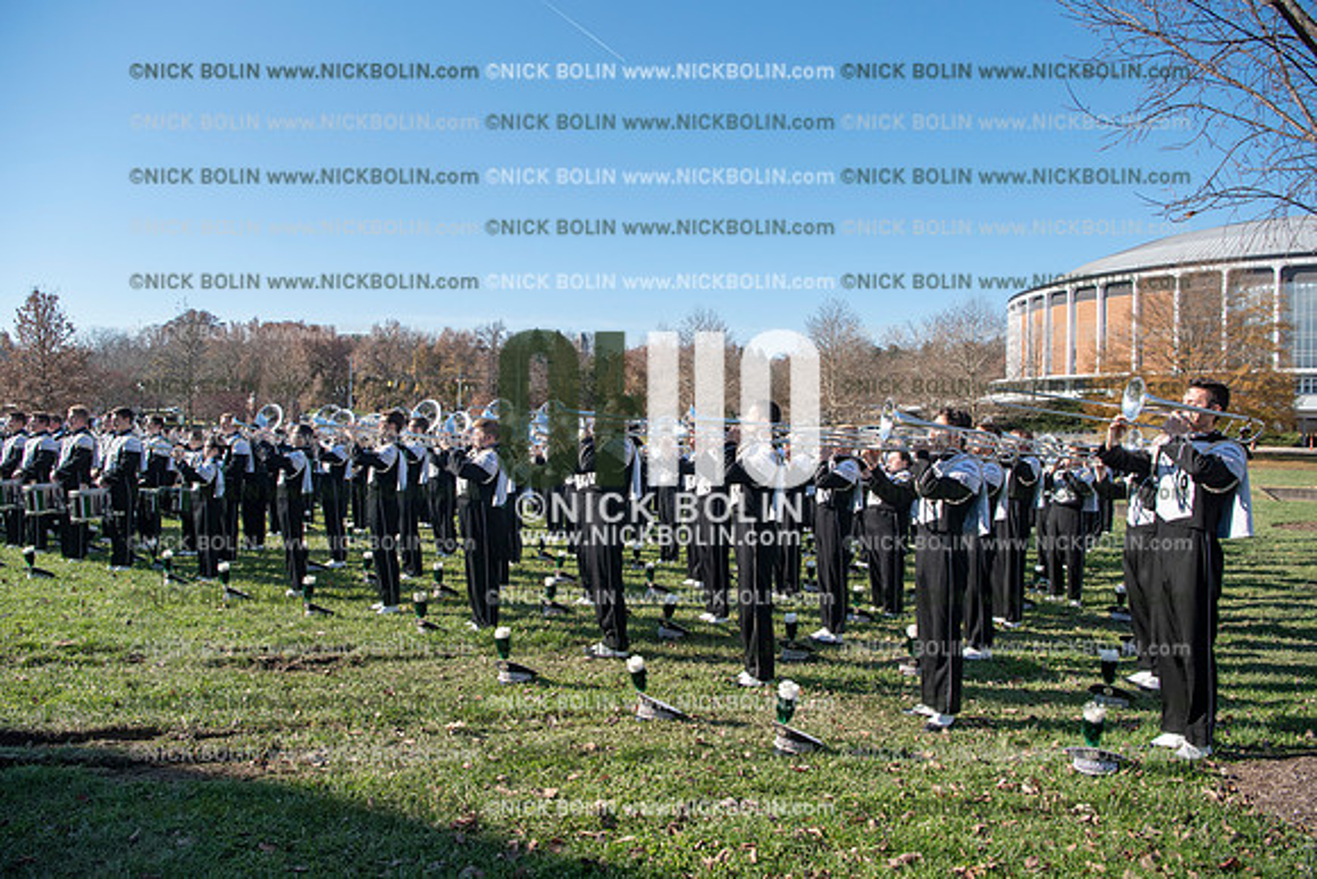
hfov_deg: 73.7
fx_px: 878
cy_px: 440
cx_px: 658
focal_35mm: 24
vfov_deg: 53.2
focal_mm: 24
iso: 200
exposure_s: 1/1000
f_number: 5.6
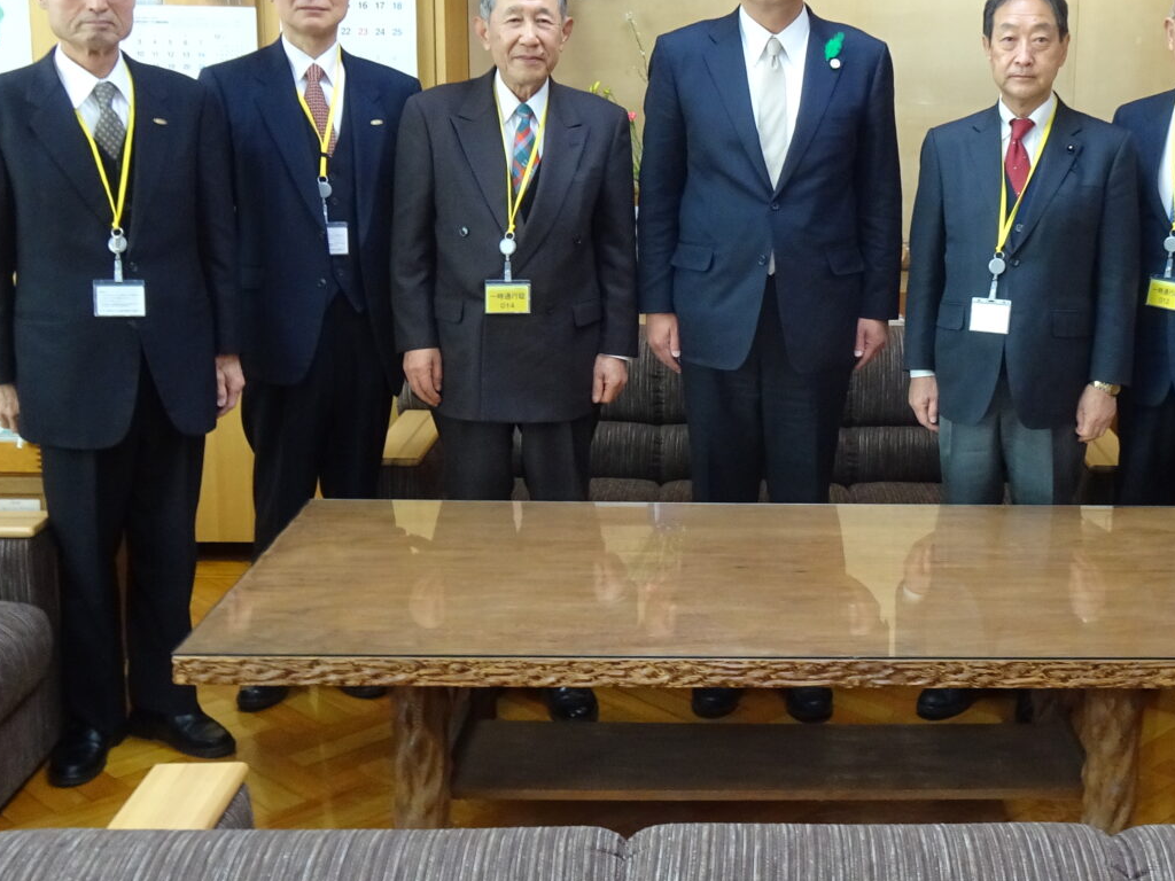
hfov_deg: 39.1
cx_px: 793
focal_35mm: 48
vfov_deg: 30.2
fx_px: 1629
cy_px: 362
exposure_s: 1/30
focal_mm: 4.1
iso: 160
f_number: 3.5
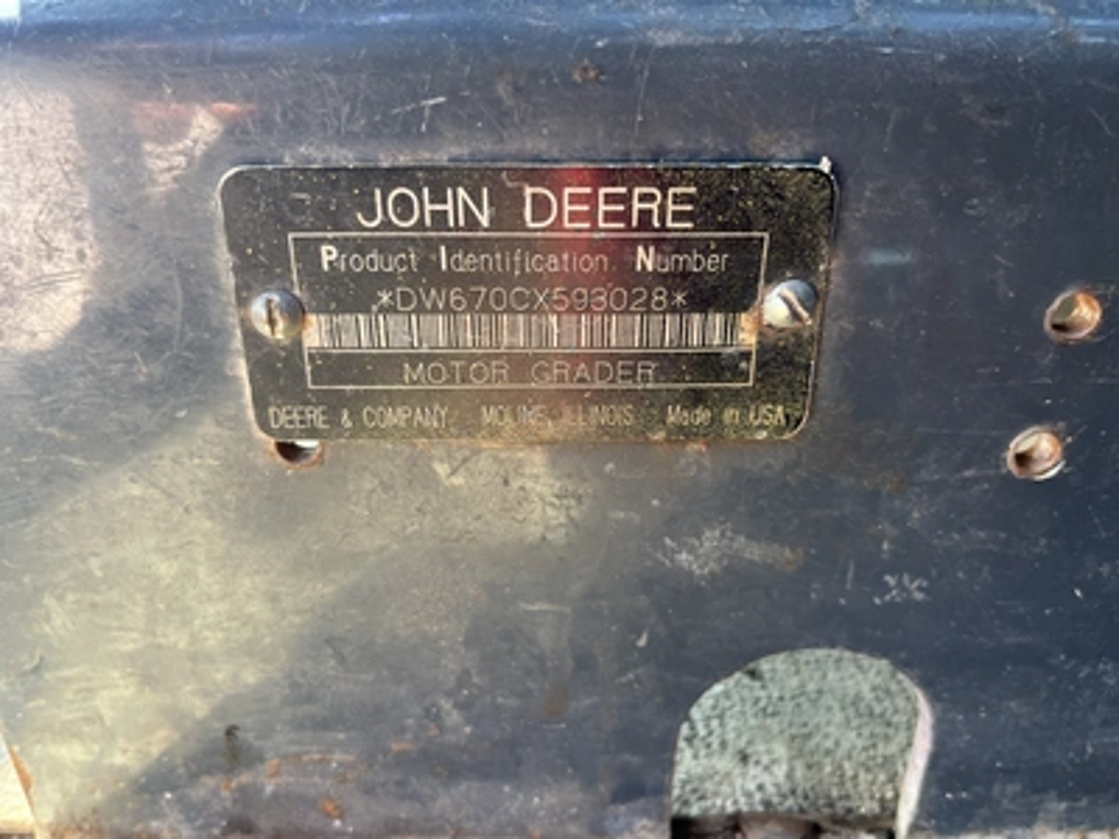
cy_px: 420
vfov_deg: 53.1
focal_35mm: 26
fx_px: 840
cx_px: 560
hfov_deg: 67.3
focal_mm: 5.1
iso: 125
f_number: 1.6
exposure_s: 1/121
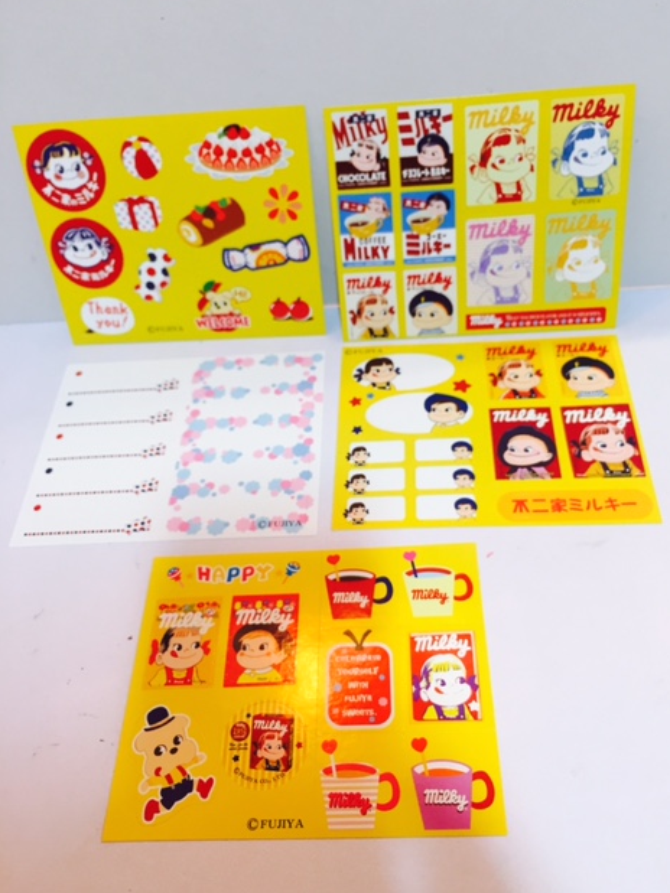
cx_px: 344
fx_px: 774
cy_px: 446
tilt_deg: -48.4
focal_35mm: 30
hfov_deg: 46.8
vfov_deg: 60.0
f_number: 2.2
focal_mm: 4.15
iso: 100
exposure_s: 1/33
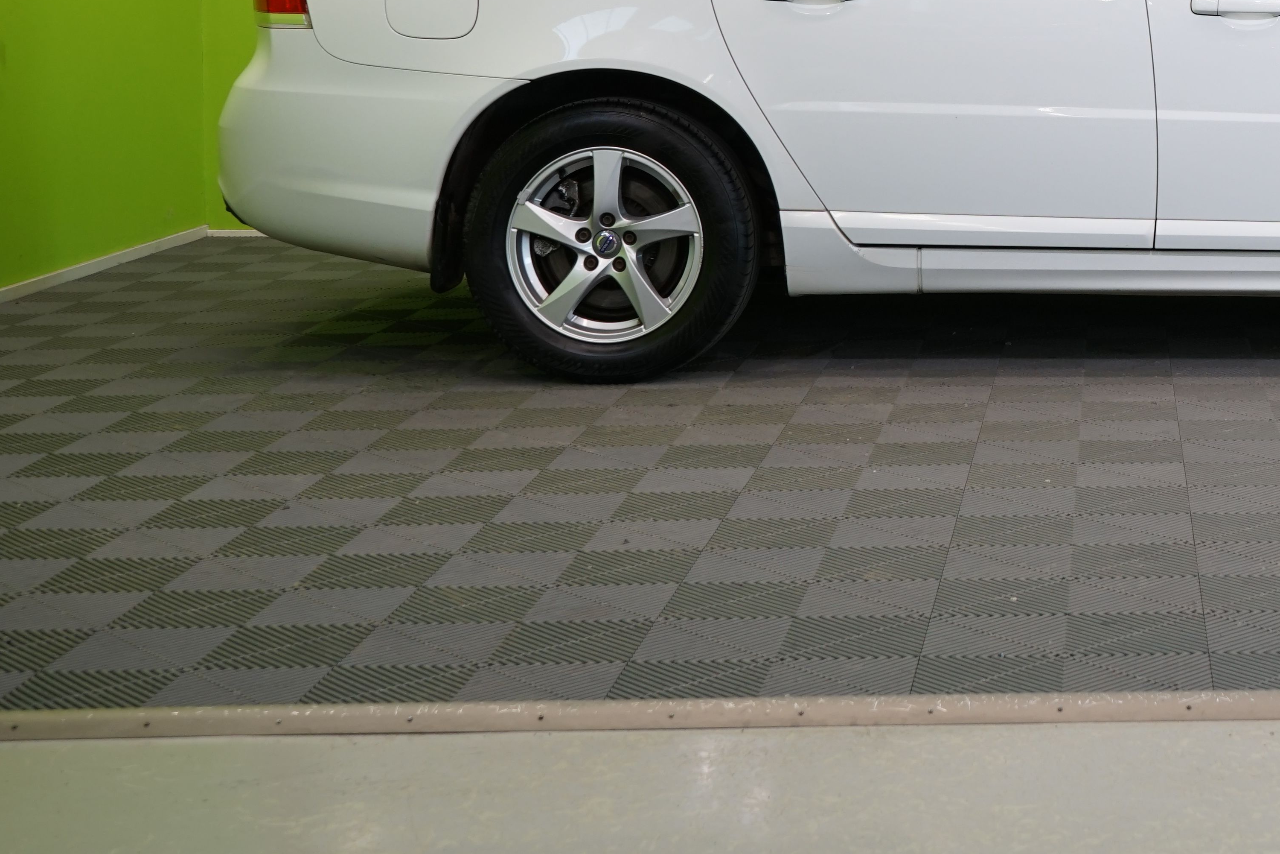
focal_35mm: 66
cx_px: 1184
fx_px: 2346
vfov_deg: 20.0
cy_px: 21
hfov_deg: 29.1
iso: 500
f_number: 6.3
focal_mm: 33
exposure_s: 1/40
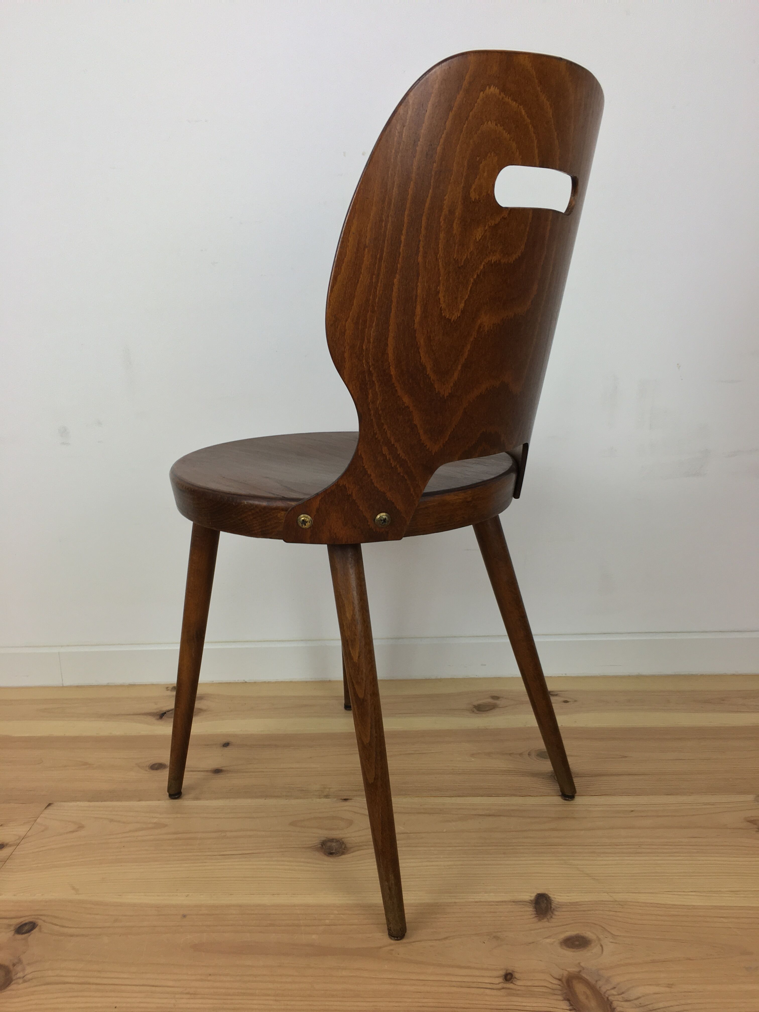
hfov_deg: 48.2
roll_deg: +2.3
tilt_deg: -14.0
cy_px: 506
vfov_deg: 61.7
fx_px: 848
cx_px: 380
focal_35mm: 29
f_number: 2.2
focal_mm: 4.15
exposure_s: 1/50
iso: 32
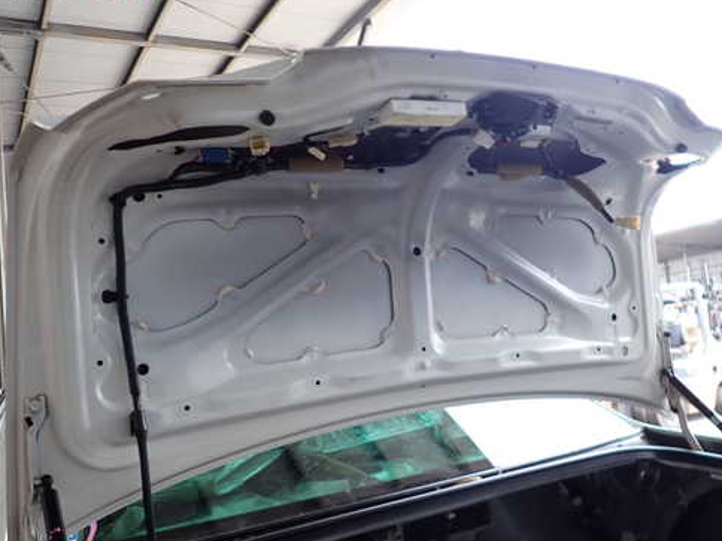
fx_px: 647
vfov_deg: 45.4
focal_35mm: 31
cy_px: 303
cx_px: 348
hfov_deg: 58.3
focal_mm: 4.5
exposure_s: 1/125
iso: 100
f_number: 2
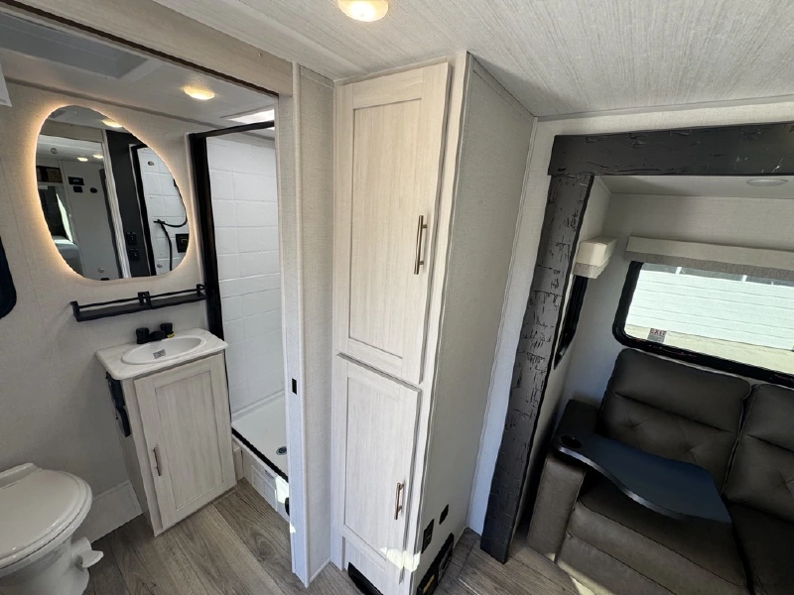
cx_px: 397
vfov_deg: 85.7
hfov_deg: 102.1
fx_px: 321
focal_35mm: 14
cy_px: 298
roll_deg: -3.4
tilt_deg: -17.1
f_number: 2.2
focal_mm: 2.22
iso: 40
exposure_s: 1/157
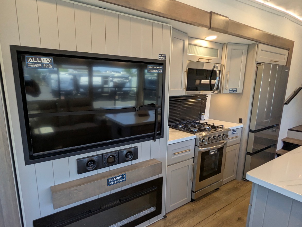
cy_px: 120
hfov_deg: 83.9
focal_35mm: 19
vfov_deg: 68.7
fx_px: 166
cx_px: 126
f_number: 2.2
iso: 218
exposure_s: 1/138
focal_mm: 2.35
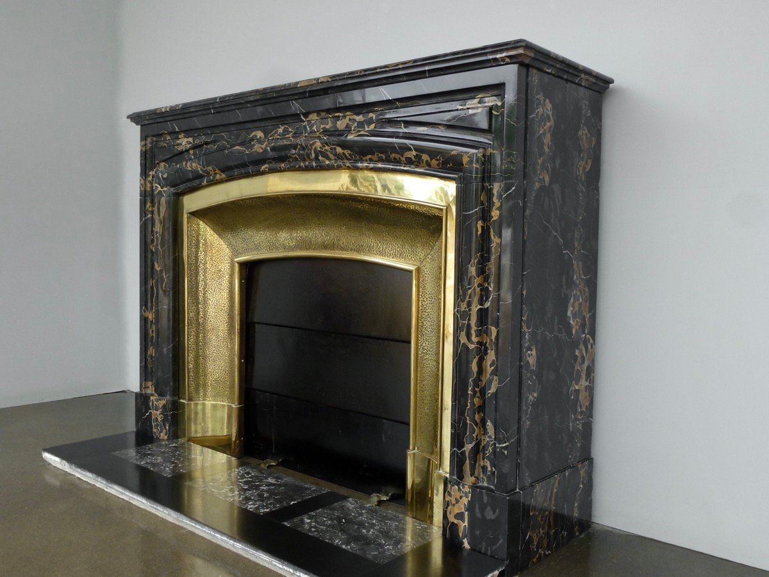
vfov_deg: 46.8
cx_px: 384
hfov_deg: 60.0
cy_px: 288
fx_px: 666
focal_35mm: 30
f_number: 3.5
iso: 125
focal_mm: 5.4
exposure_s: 1/60
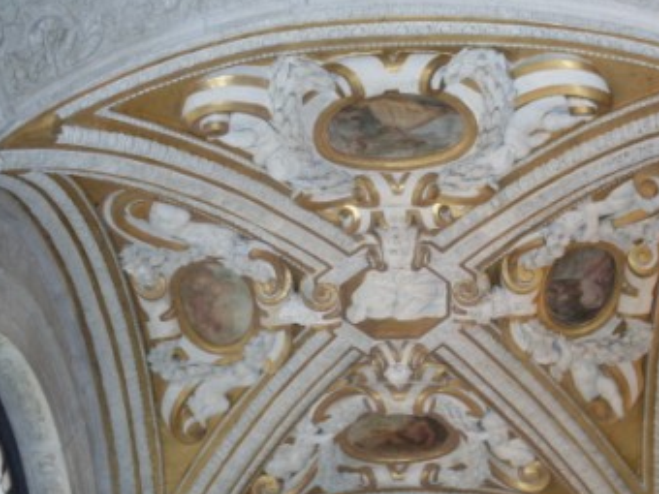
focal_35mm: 50
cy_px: 283
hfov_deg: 38.0
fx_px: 952
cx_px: 397
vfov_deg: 29.1
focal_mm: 6.3
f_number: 2.8
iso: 160
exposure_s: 1/45
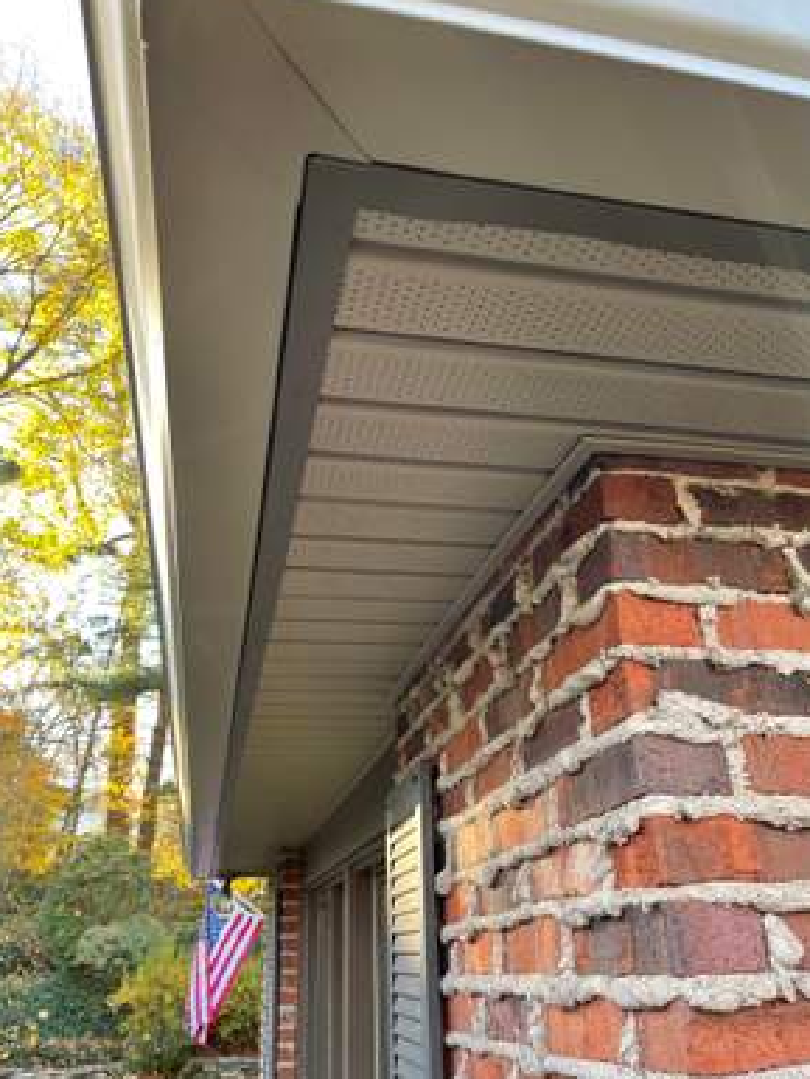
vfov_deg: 65.3
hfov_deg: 51.4
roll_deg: +2.8
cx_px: 415
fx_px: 842
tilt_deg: +25.5
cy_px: 532
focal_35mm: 27
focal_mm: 5.1
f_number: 1.6
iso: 80
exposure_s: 1/121
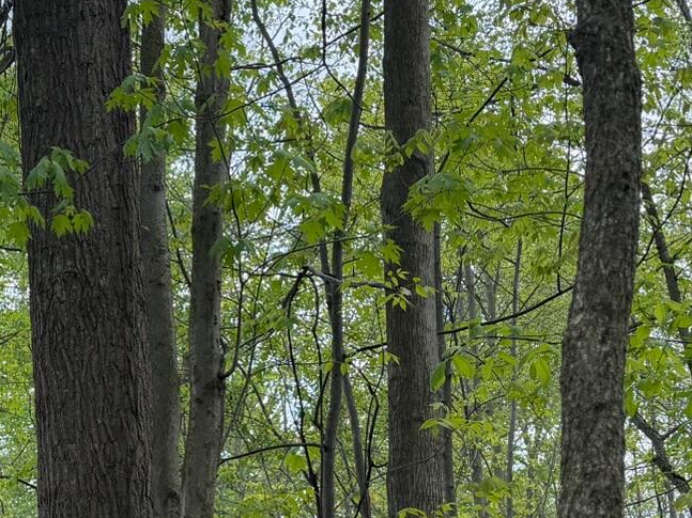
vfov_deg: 19.2
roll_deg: -2.3
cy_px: 412
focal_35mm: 76
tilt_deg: +12.6
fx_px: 1519
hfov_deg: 24.0
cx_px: -71
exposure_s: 1/1250
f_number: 1.78
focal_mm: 6.76
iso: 100
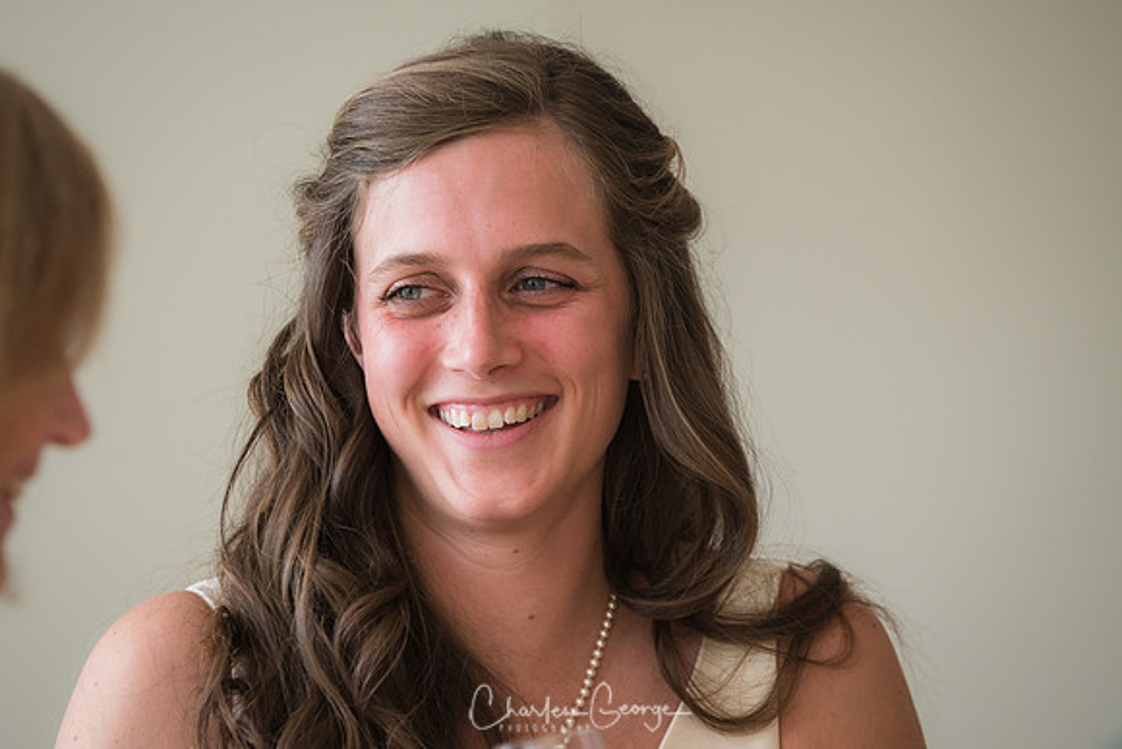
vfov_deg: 5.0
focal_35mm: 278
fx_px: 8650
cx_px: 561
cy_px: 374
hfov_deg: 7.4
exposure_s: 1/800
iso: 640
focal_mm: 185
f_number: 3.2
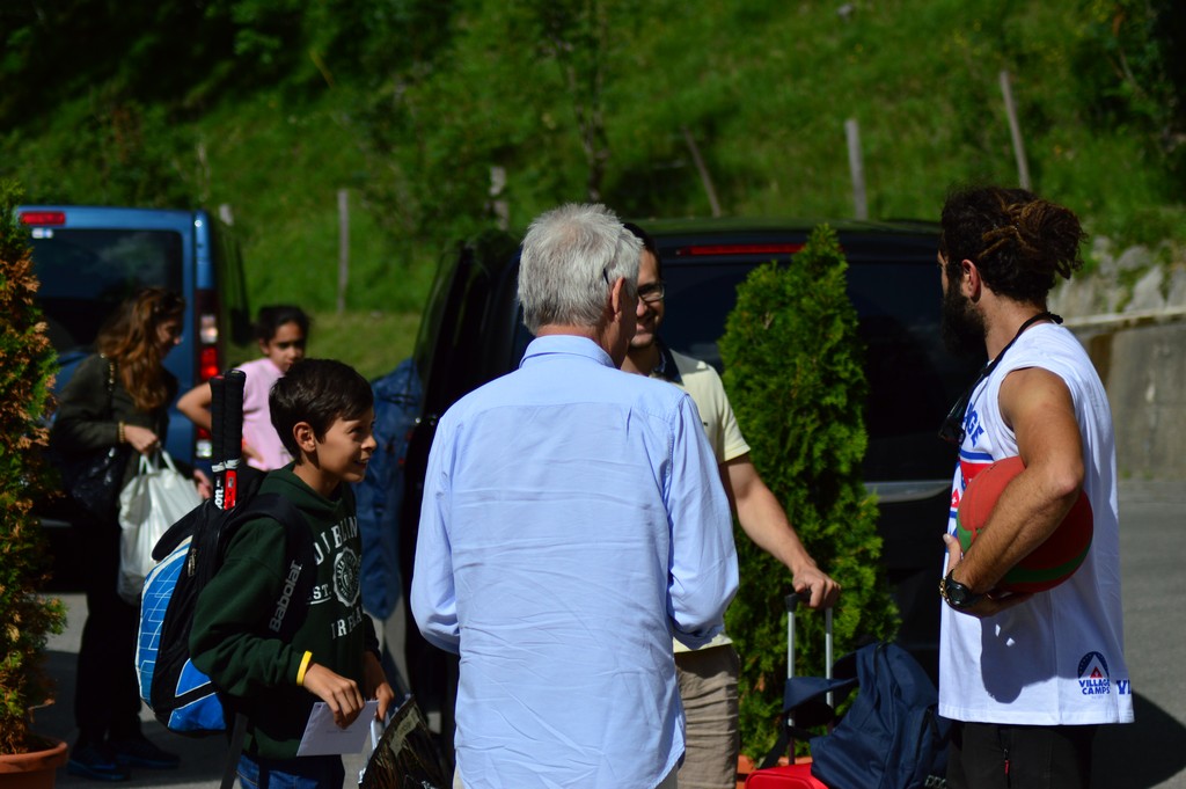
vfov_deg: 13.0
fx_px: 3456
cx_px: 593
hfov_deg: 19.5
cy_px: 394
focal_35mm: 105
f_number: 4
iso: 100
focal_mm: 70
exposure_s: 1/4000
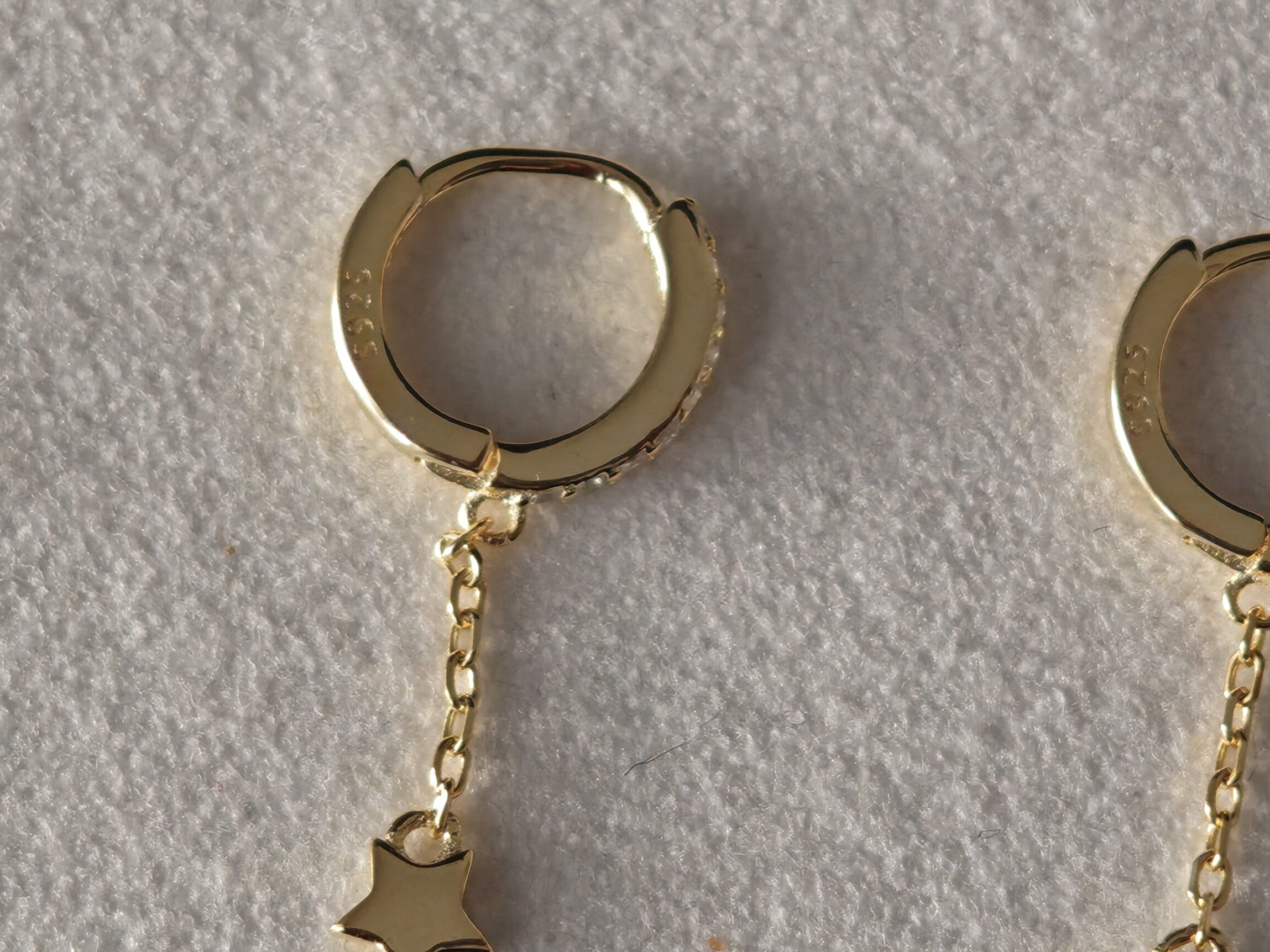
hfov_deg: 12.7
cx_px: 631
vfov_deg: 9.5
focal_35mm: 156
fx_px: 5724
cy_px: 444
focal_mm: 10.55
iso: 2366
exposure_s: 1/30
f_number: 2.68
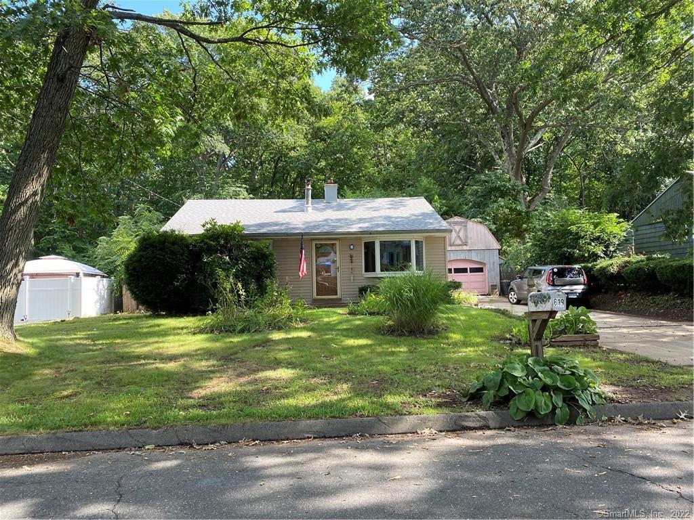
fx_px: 521
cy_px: 260
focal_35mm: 26
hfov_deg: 67.3
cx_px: 347
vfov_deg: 53.1
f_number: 1.8
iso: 32
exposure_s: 1/247
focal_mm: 4.25
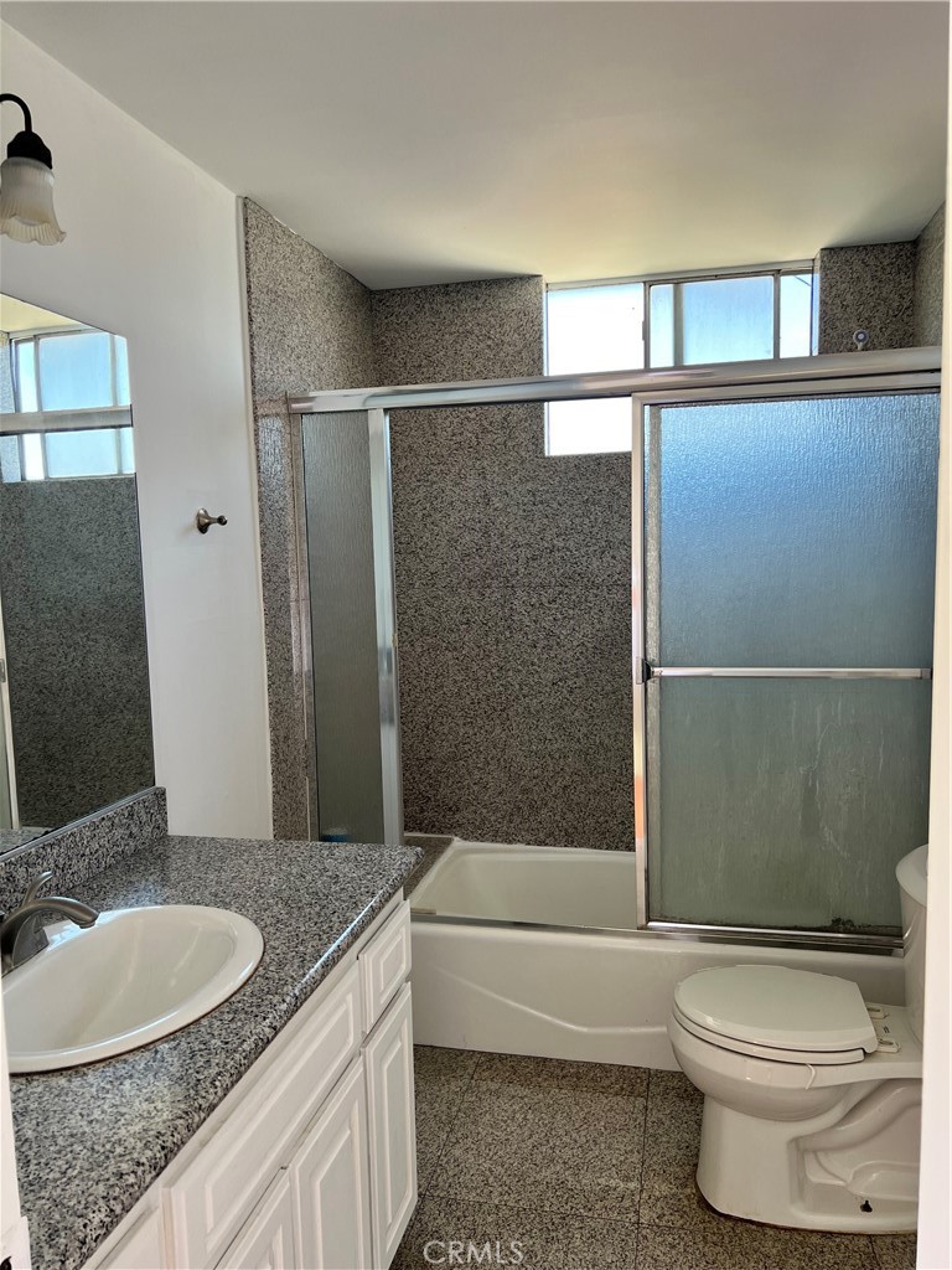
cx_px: 476
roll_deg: +1.4
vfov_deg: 67.3
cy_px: 635
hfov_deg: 53.1
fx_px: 953
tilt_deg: -6.0
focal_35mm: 26
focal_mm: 5.7
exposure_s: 1/150
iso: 64
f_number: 1.5
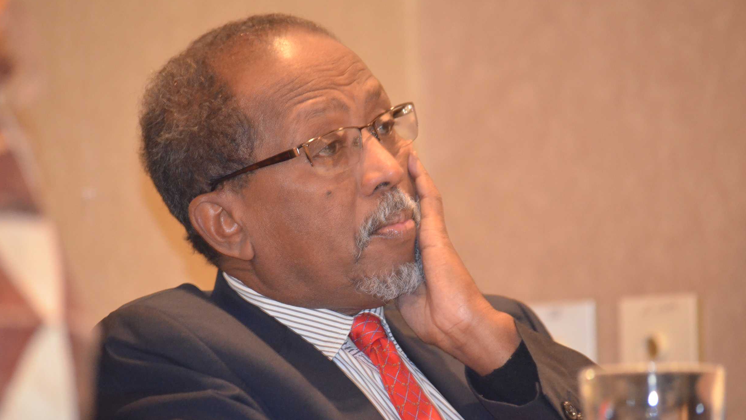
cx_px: 372
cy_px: 221
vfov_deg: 5.3
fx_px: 4520
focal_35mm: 229
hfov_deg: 9.4
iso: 3200
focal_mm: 145
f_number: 5
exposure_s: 1/60
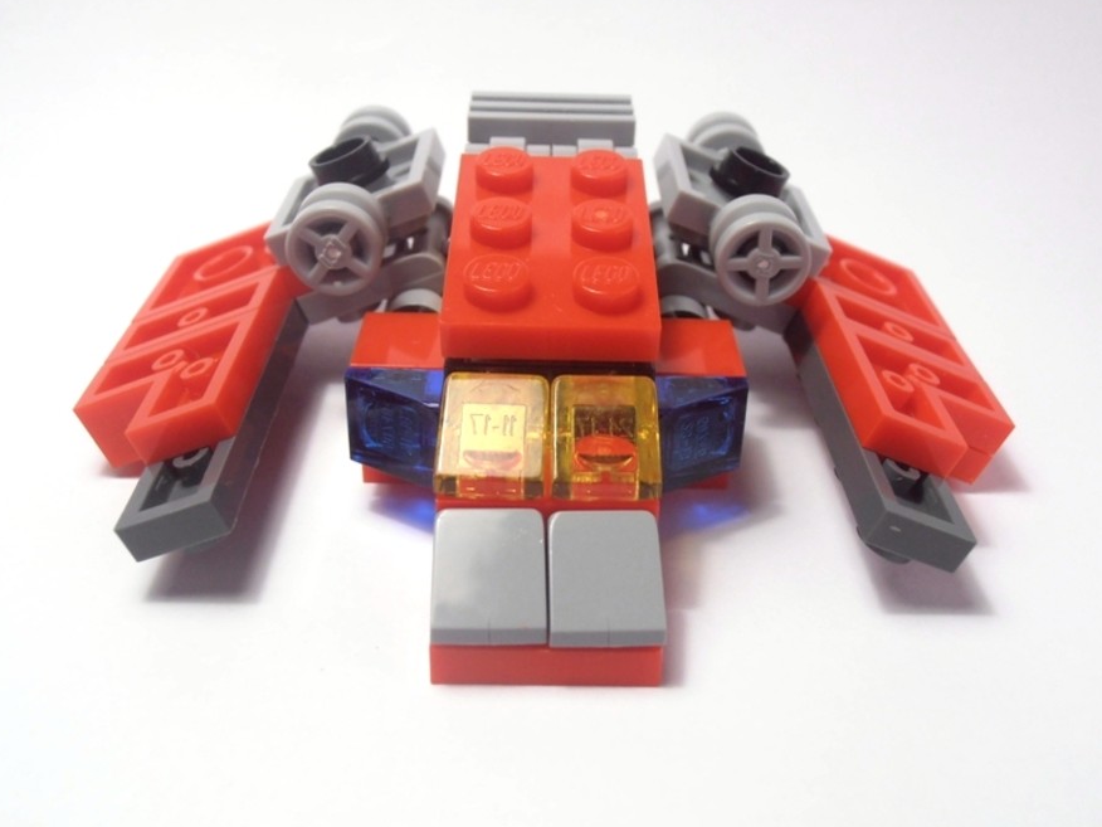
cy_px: 408
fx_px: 1210
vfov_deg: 37.7
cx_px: 555
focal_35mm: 38
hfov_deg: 49.0
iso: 80
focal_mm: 6.61
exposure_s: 1/60
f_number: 3.9
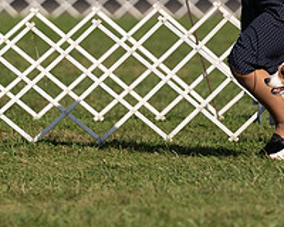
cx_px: 228
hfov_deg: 3.0
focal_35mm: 635
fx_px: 5337
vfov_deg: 2.4
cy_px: -9
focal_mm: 200
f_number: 3.2
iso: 100
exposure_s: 1/2500
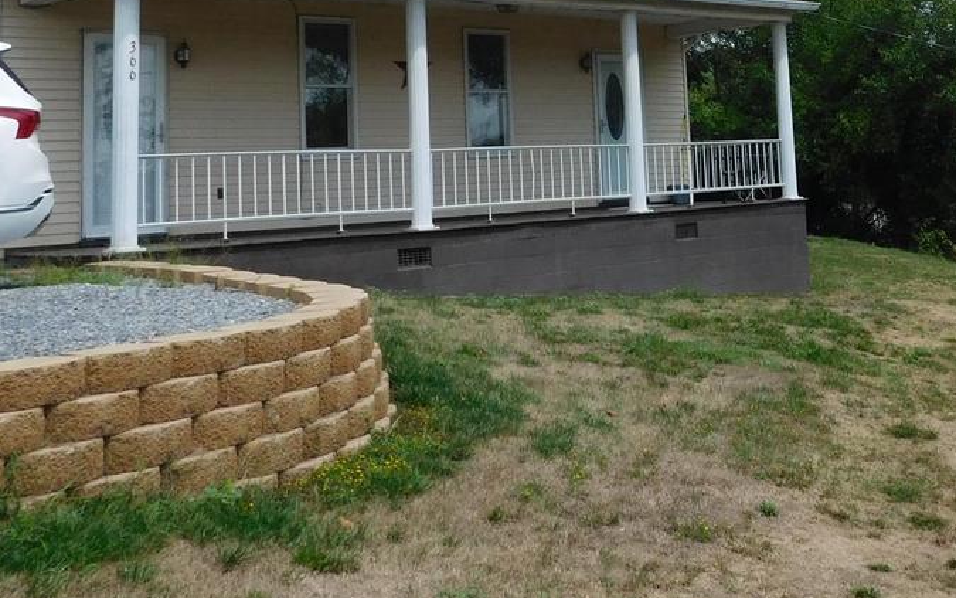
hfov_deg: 37.5
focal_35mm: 52
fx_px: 1355
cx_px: 759
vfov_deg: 23.4
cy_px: -48
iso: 125
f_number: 6
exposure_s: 1/500
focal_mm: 4
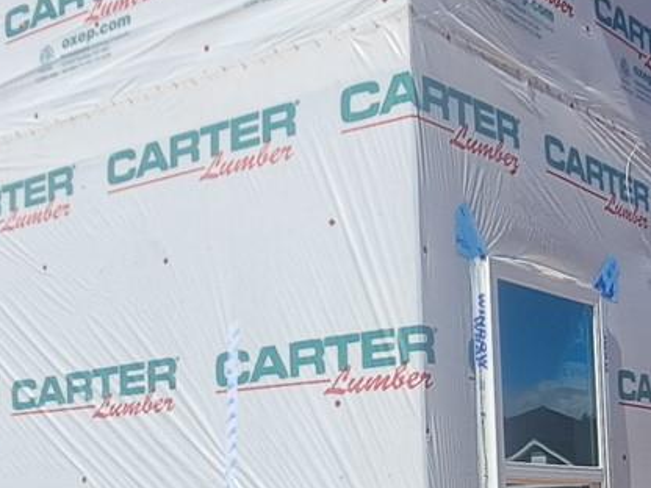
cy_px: 454
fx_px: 1204
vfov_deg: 22.3
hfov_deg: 30.2
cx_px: 376
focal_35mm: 64
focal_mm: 1.74
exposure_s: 1/2049
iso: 50
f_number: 2.2
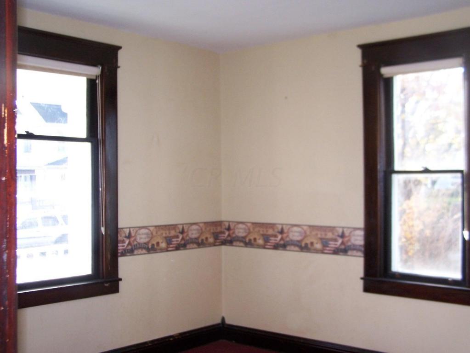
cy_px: 176
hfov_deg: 39.7
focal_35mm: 48
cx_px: 235
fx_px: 652
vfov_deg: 30.3
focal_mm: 8
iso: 140
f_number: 3
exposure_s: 1/60
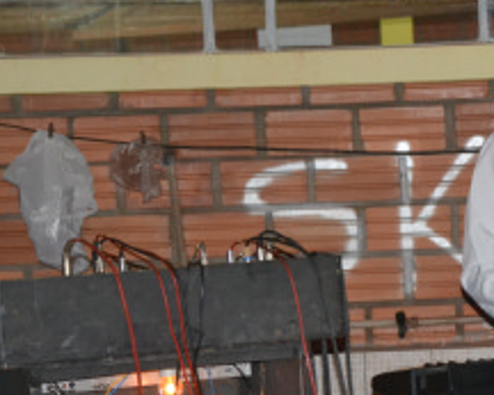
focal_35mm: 215
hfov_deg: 8.9
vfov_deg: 7.2
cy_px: 314
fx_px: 3145
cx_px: 542
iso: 3200
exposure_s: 1/60
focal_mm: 66
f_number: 5.3
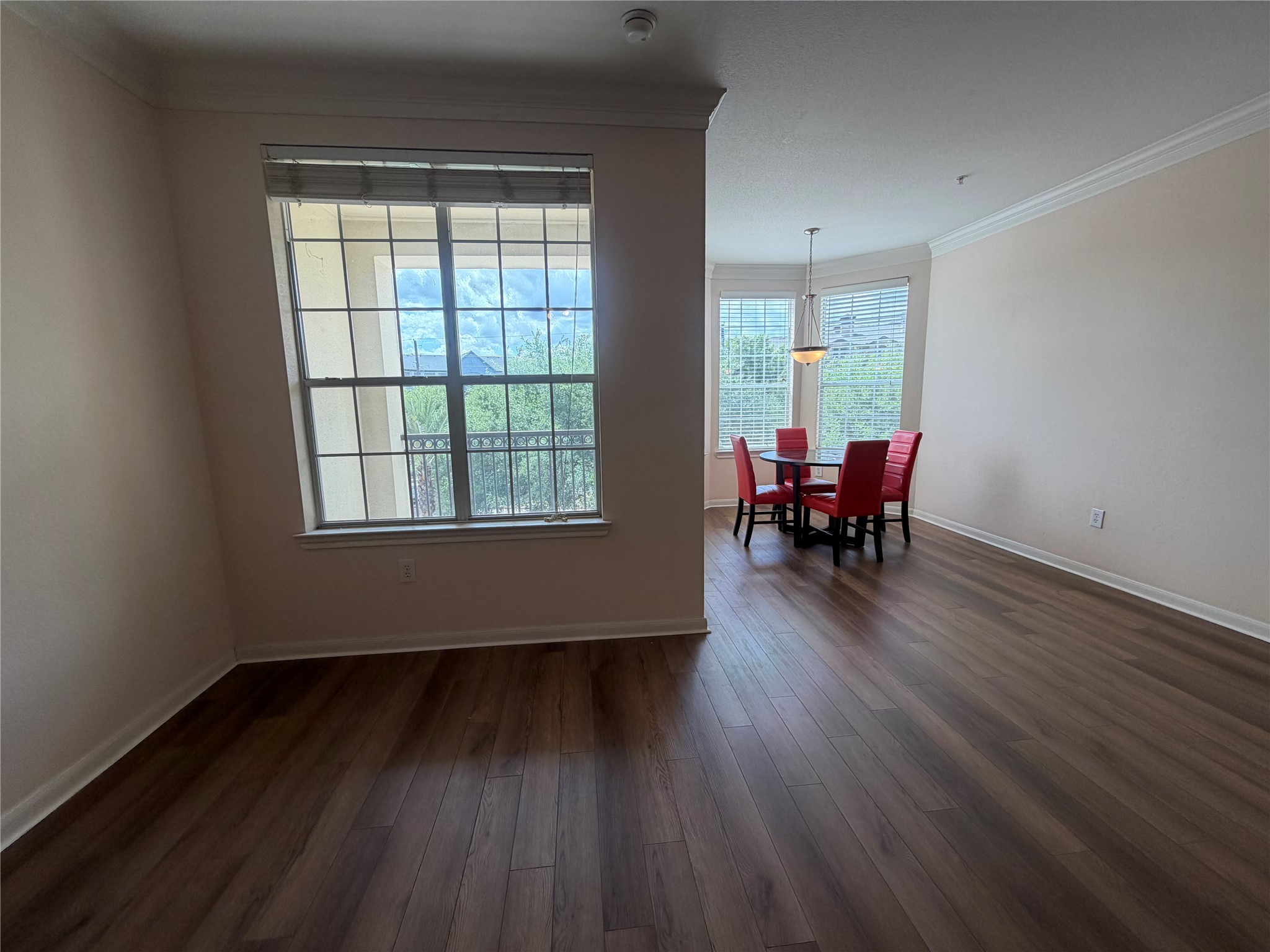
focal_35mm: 14
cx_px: 635
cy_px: 476
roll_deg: +2.9
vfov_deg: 85.7
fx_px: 514
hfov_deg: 102.1
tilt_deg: -10.1
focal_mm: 2.22
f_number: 2.2
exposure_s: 1/134
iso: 50
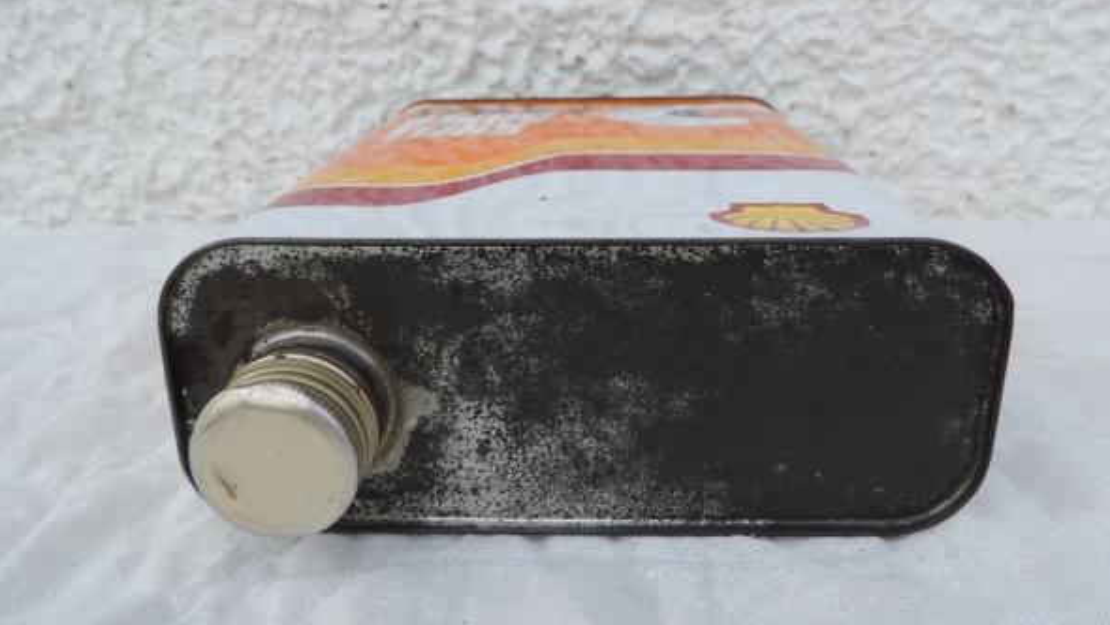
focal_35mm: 31
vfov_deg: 37.8
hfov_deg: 62.6
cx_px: 561
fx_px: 912
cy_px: 282
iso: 80
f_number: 3.1
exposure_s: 1/400
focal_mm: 4.9
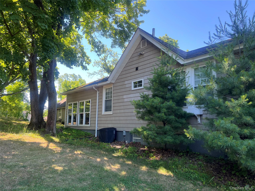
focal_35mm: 26
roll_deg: -1.5
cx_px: 128
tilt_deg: +7.7
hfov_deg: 67.3
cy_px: 96
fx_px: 192
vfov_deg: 53.1
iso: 50
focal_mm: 5.7
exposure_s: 1/349
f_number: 1.5
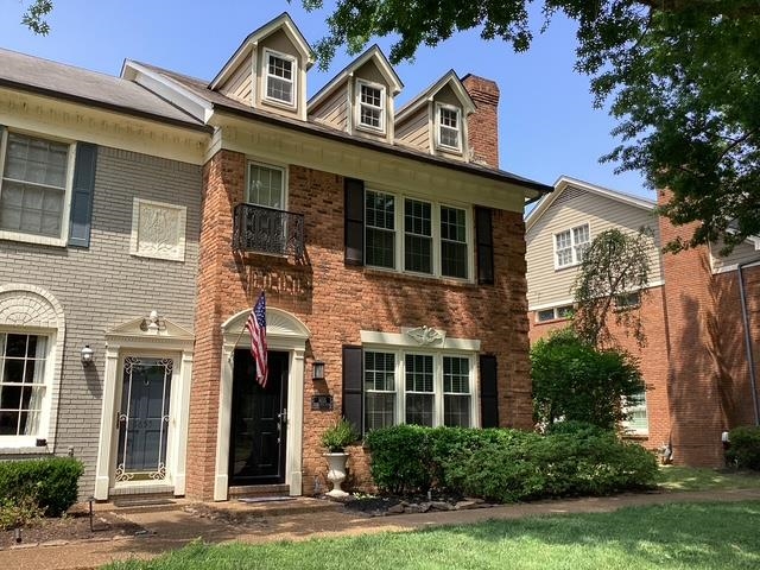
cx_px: 380
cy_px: 285
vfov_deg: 45.4
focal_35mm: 31
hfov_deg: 58.4
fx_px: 681
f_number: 2.4
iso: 25
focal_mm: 3.3
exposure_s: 1/715
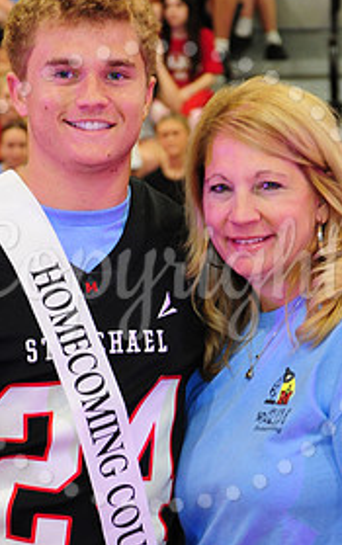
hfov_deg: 5.9
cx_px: 156
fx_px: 3302
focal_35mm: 222
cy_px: 273
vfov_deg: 9.4
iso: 2000
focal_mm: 105
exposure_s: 1/60
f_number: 6.3
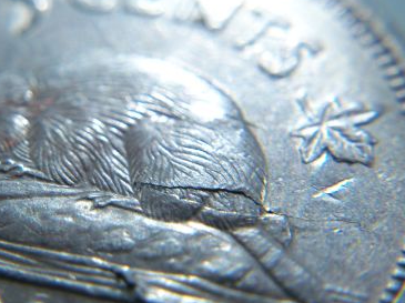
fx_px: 1519
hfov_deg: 15.1
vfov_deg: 11.4
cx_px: 125
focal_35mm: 130
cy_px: 201
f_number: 3.6
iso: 64
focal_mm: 14
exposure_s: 1/80
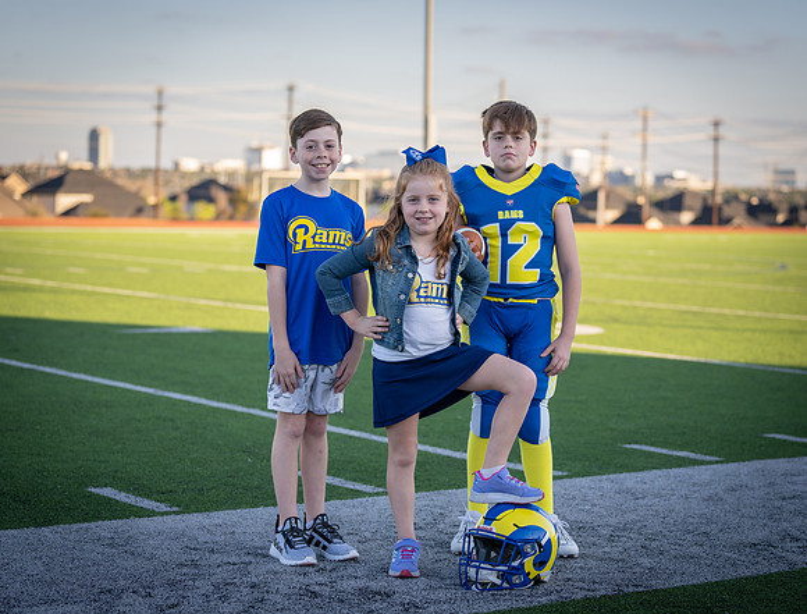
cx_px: 423
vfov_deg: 18.8
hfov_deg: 24.5
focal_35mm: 79
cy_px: 305
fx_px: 1855
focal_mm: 70
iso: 100
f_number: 2.8
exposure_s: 1/400
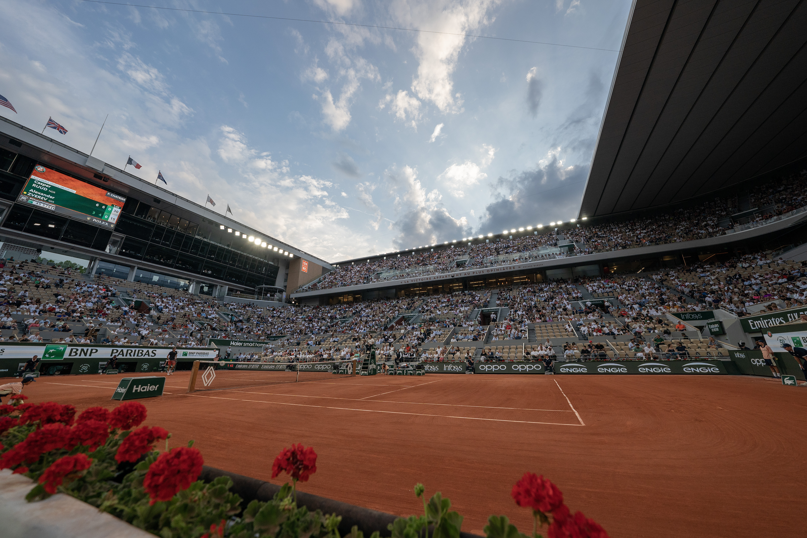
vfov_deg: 90.0
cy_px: 269
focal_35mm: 12
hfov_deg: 112.6
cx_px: 404
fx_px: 269
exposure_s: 1/2000
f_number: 4
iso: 1000
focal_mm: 12
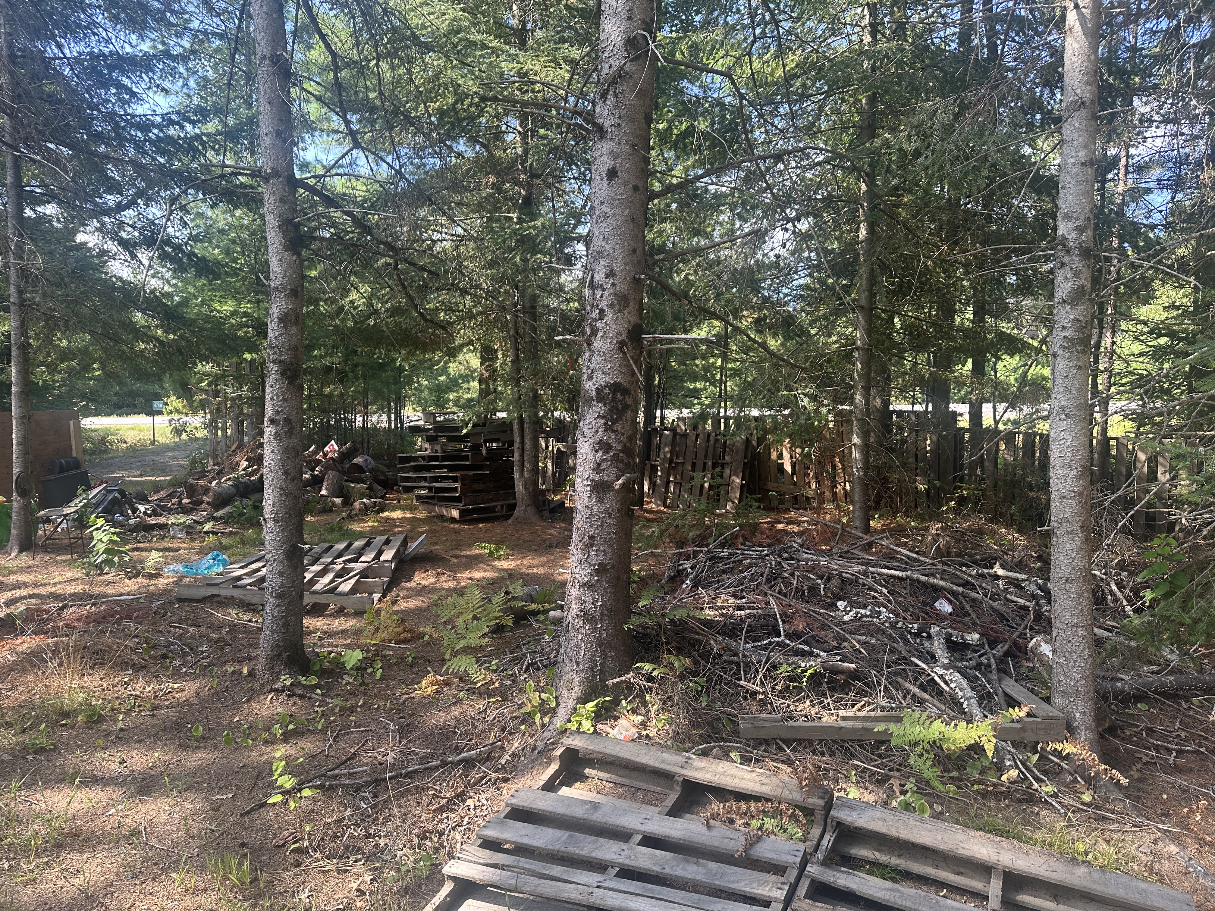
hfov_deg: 71.6
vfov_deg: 56.8
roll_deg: +0.9
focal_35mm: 24
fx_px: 842
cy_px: 456
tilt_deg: -3.5
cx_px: 608
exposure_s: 1/352
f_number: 1.78
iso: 80
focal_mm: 6.86
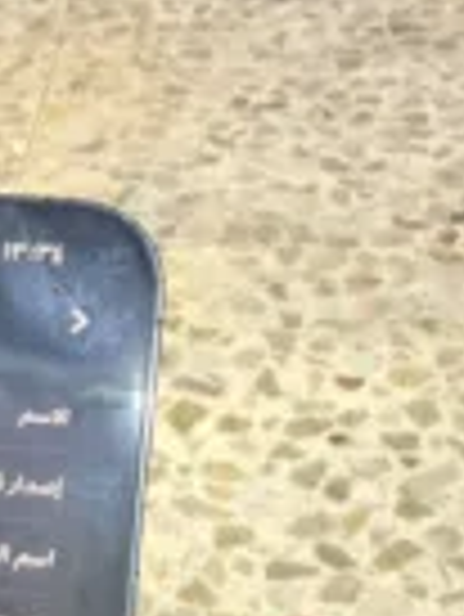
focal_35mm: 70
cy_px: 751
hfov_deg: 19.1
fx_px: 1249
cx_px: -176
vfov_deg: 24.9
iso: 500
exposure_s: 1/50
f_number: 2.2
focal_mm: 2.22
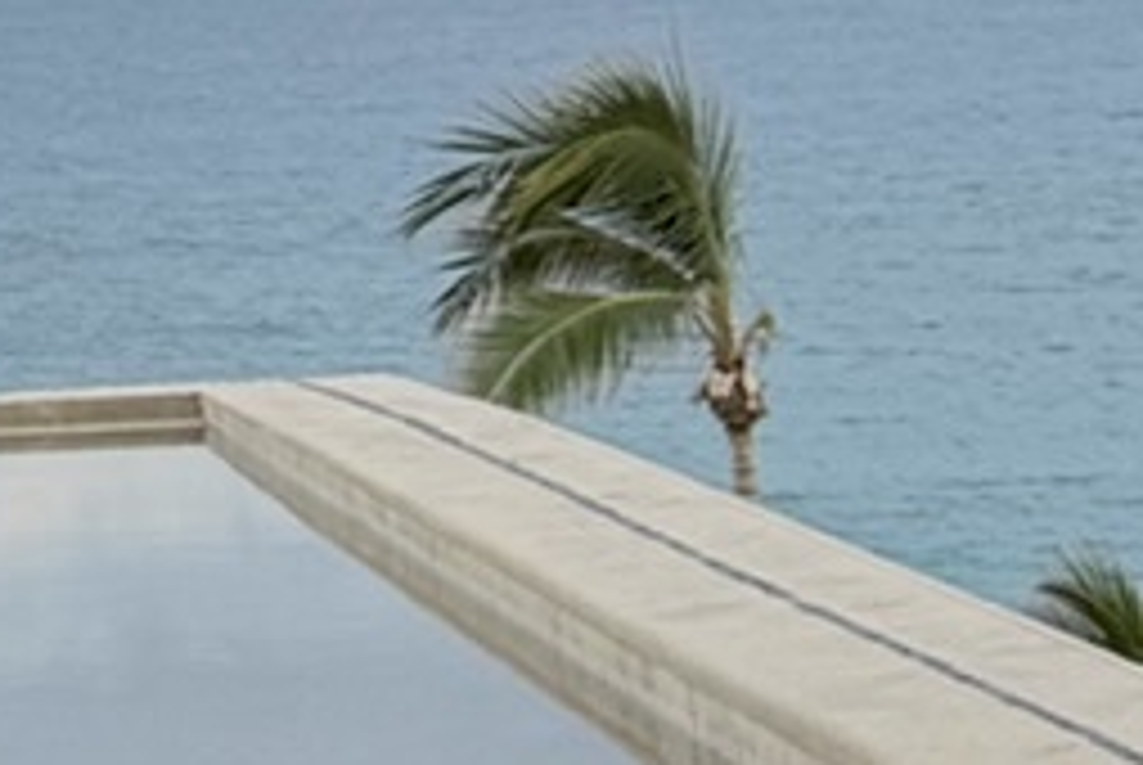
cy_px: -225
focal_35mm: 201
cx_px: -1575
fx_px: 6389
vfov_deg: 6.8
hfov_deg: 9.2
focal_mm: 6.76
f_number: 1.78
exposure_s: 1/142
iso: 64
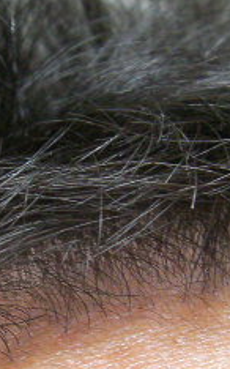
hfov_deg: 11.9
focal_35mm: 110
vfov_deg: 18.8
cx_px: 58
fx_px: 1105
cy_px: 287
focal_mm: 6.8
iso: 200
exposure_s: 1/23.7
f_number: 3.5
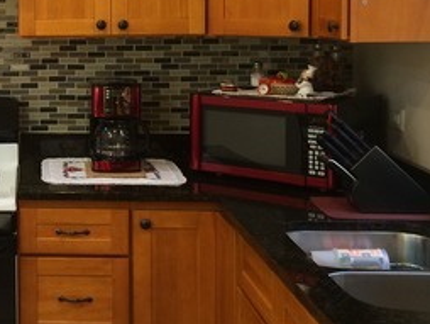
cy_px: 56
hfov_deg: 25.1
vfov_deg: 19.9
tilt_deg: -3.5
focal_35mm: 73
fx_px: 908
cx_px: -20
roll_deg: +1.4
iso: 100
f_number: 2.2
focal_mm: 4.15
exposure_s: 1/30
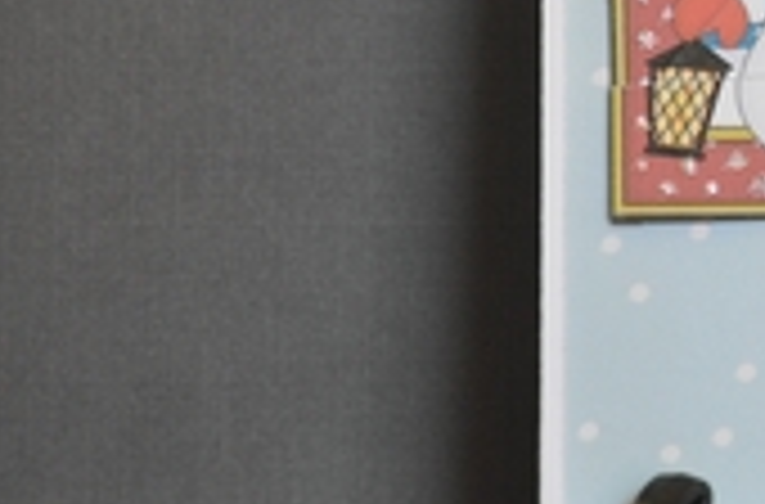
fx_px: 6316
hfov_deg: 6.9
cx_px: 968
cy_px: 0
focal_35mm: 298
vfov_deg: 4.6
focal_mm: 75
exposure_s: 1/60
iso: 800
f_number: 5.3
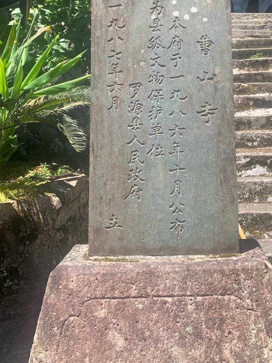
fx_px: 430
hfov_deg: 34.9
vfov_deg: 44.1
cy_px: 86
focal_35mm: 41
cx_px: 176
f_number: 1.8
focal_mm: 4.25
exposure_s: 1/754
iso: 25
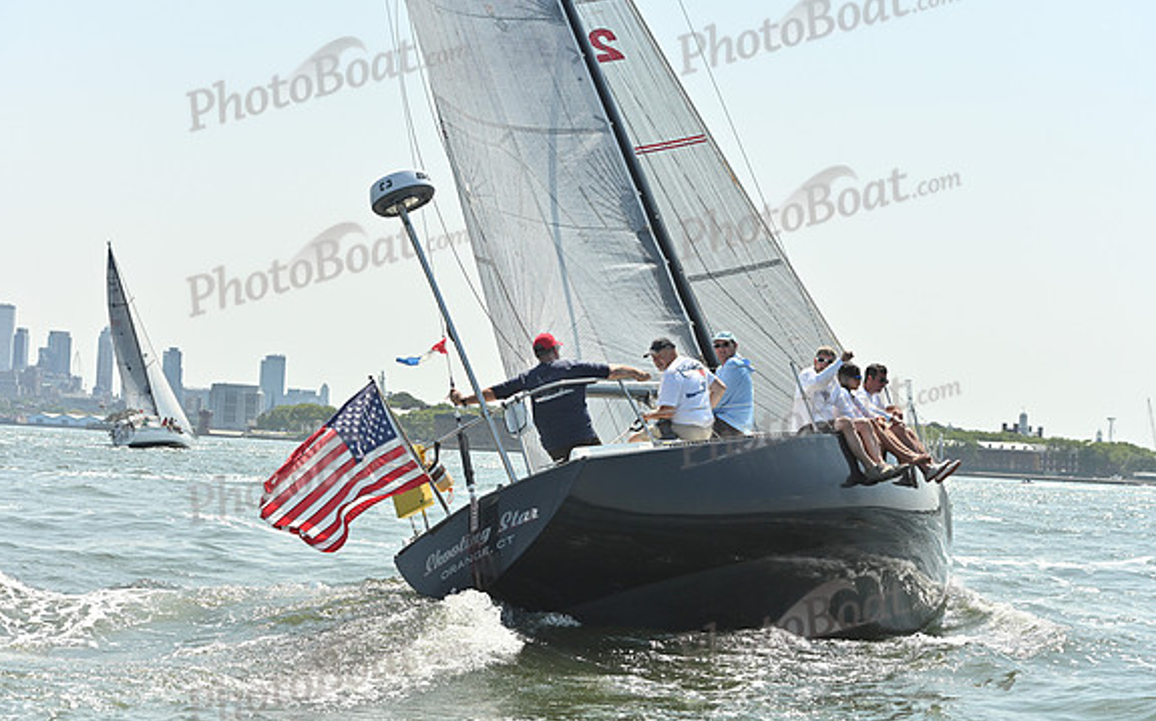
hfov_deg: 28.6
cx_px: 575
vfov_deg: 18.1
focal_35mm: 72
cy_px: 340
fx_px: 2268
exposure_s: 1/1250
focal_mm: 70
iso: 320
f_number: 6.3
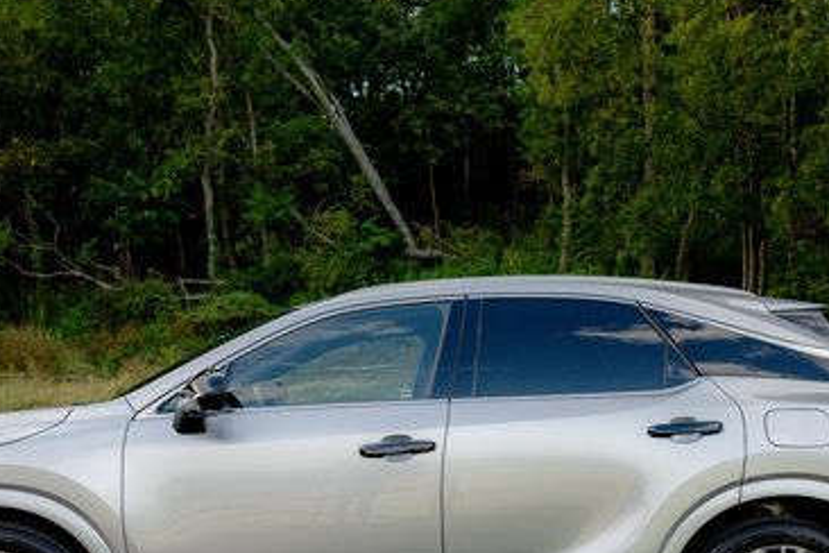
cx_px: 399
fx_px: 967
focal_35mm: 42
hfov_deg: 46.4
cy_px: 468
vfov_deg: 30.8
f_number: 5.6
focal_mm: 24
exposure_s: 1/500
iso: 500
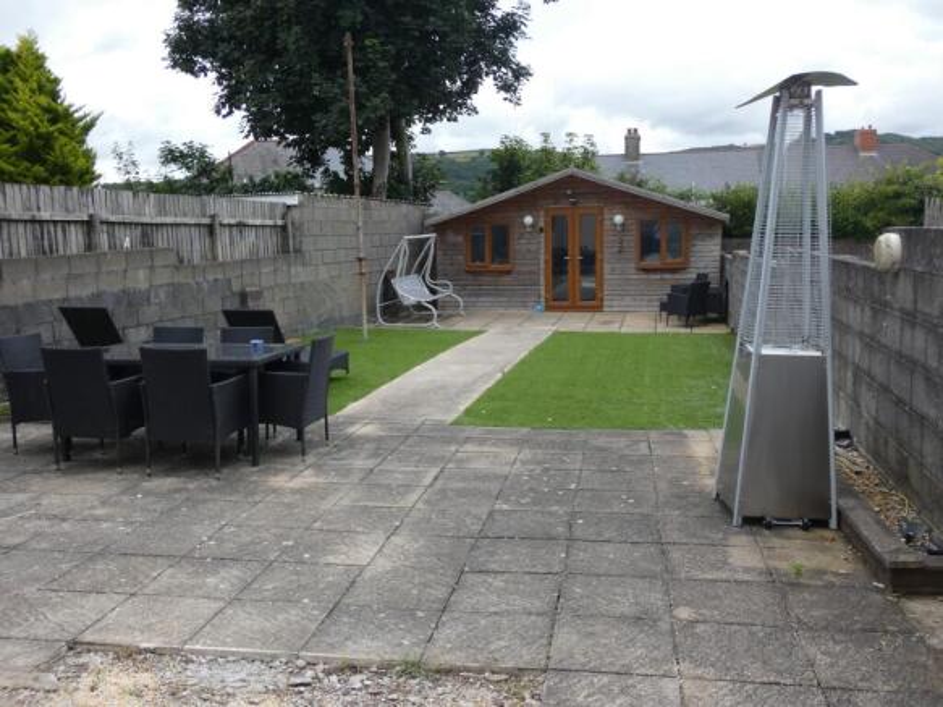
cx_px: 472
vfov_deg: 44.1
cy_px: 354
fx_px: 872
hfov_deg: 56.8
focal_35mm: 32
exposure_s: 1/320
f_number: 3.4
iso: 80
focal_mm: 5.8
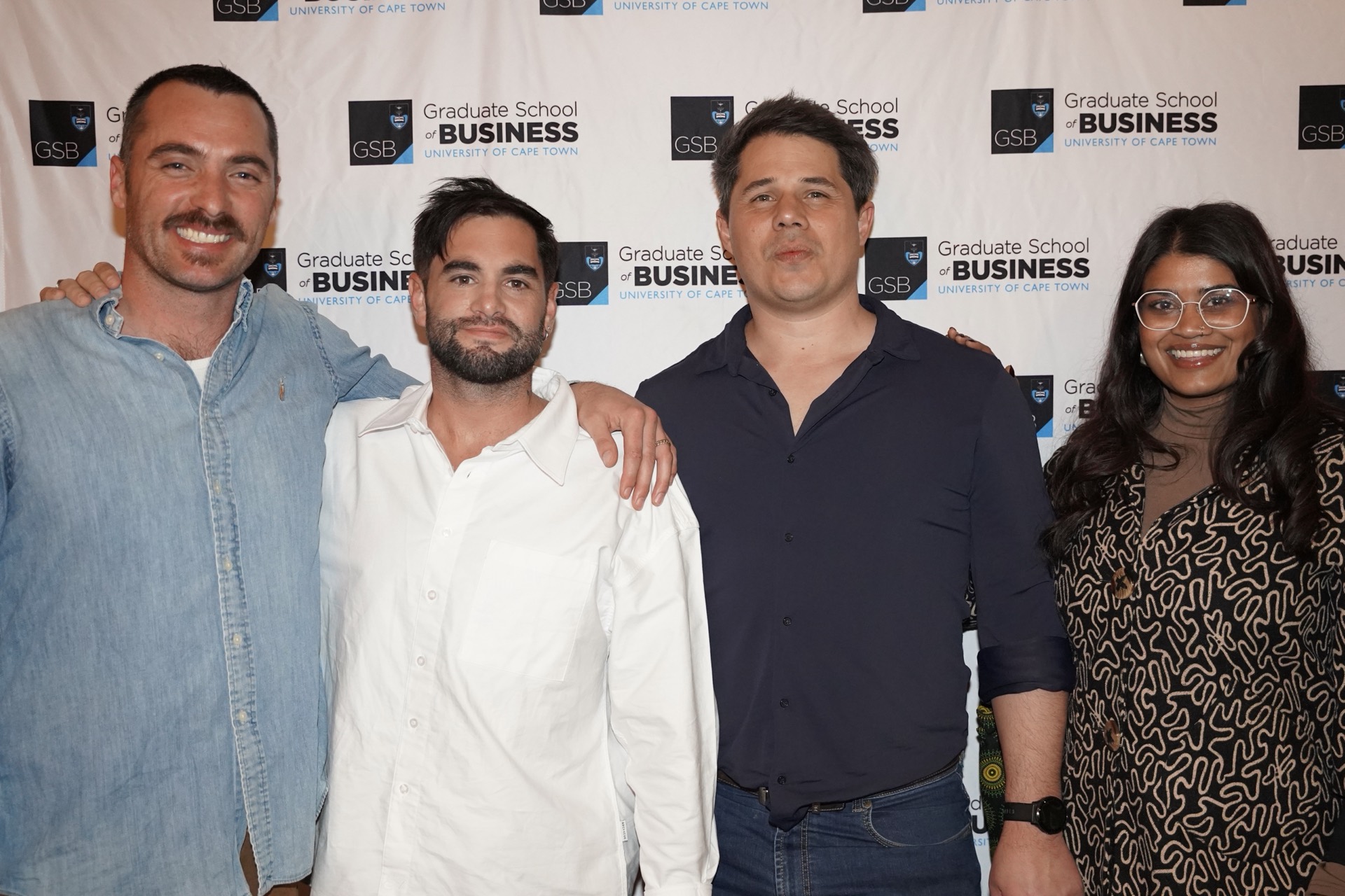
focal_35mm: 39
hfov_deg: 49.9
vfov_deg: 34.5
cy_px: 448
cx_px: 672
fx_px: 1446
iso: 5000
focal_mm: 38.7
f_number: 3.2
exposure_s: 1/160
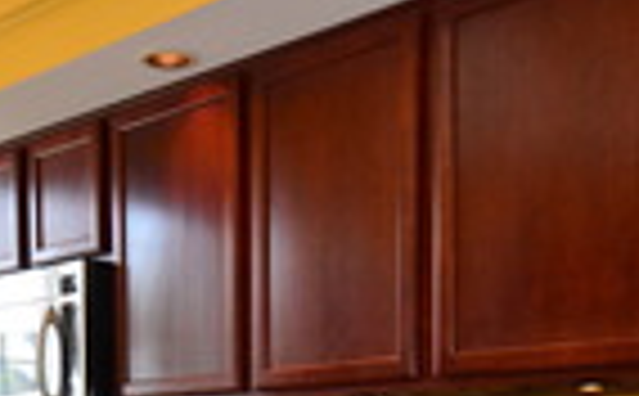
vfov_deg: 17.1
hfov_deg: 29.8
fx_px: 1199
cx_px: 315
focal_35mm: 69
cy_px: 580
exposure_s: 1/80
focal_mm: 10
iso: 800
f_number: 8
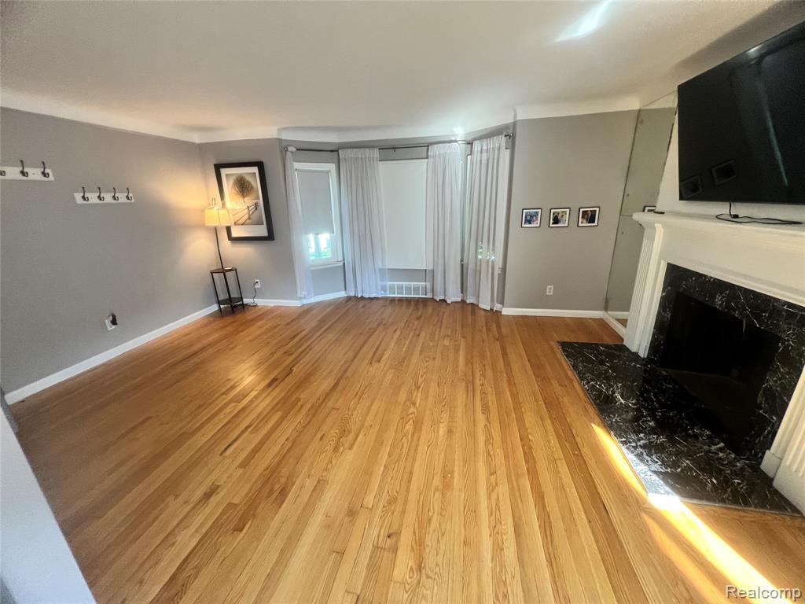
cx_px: 402
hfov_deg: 106.2
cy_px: 302
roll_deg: +2.7
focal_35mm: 13
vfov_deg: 89.9
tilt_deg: -13.9
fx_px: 302
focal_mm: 1.57
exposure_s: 1/60
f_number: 1.8
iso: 200
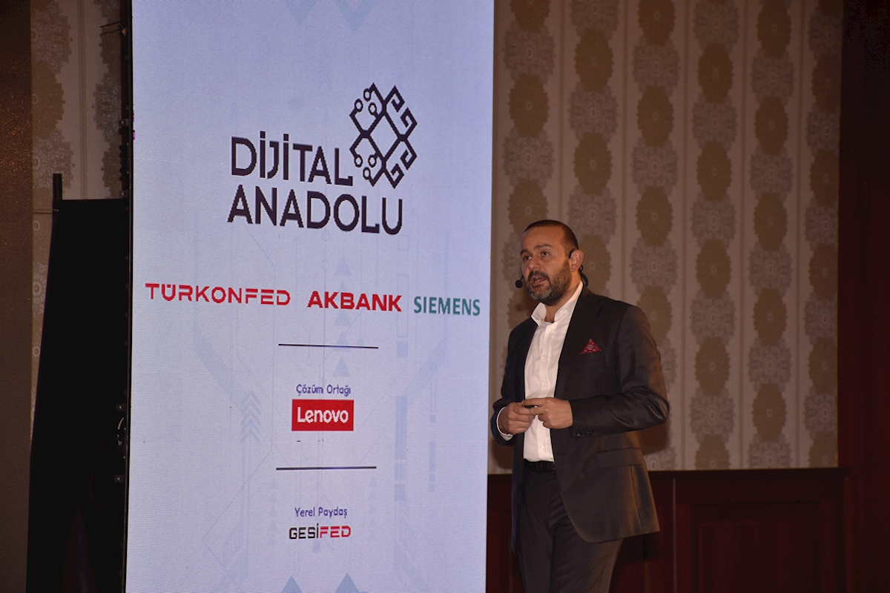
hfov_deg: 15.2
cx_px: 445
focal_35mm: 135
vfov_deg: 10.2
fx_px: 3337
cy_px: 296
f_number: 5.3
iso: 200
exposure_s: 1/60
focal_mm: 90
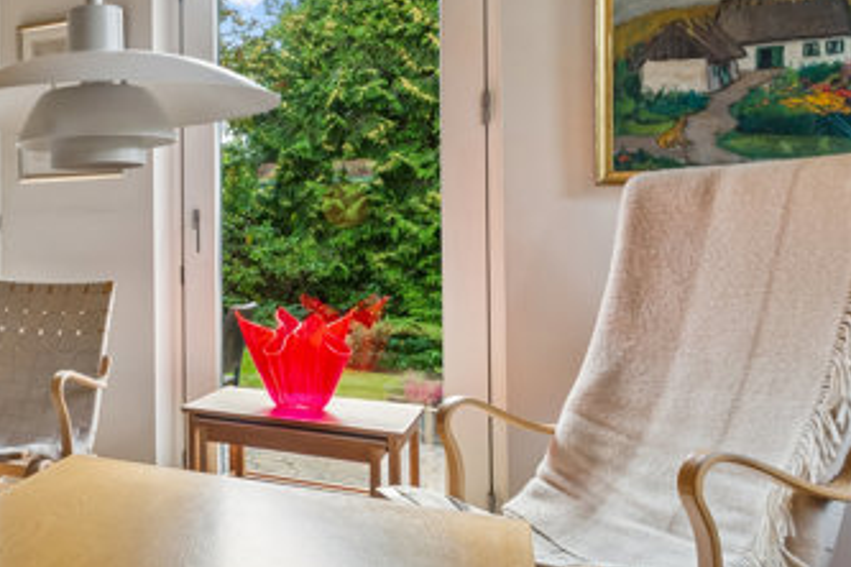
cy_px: 236
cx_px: -66
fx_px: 851
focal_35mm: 36
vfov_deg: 36.8
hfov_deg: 42.7
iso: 250
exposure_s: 1/20
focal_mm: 15
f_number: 10
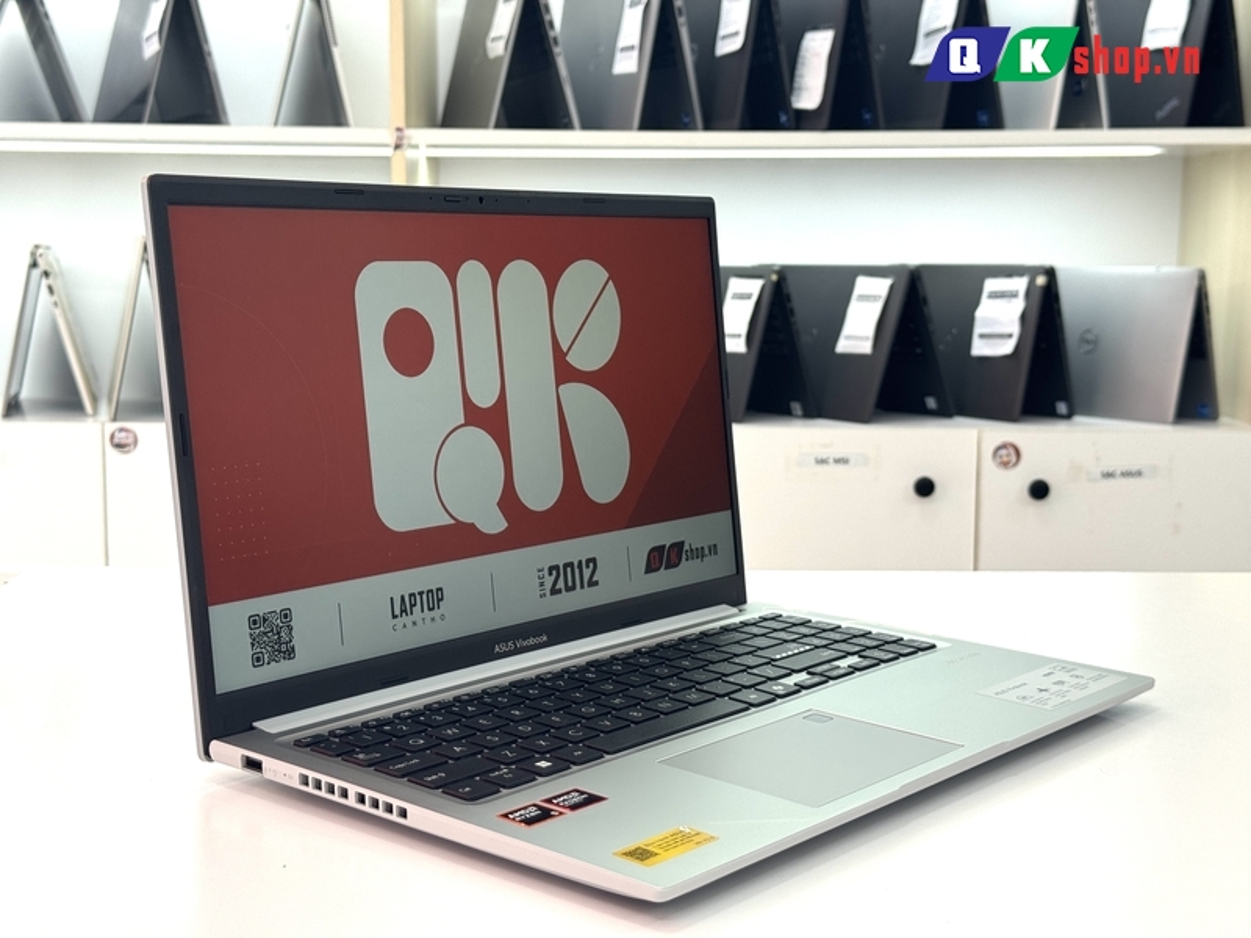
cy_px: 469
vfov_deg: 30.3
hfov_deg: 39.7
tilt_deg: -7.8
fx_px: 1735
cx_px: 626
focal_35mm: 48
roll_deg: +0.5
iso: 64
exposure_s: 1/121
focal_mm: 6.76
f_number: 1.78
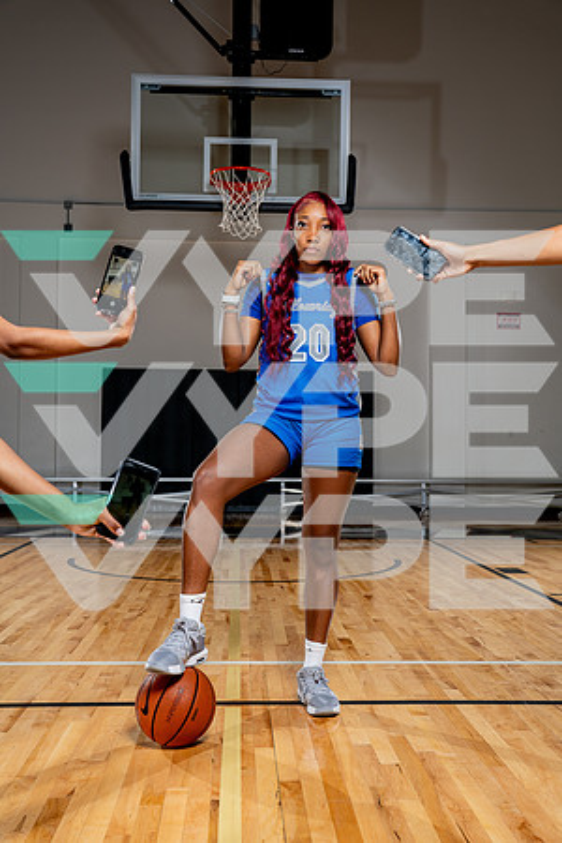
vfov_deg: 49.6
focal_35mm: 39
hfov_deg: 34.2
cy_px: 422
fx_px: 913
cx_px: 281
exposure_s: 1/250
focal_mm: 39
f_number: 5.6
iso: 200
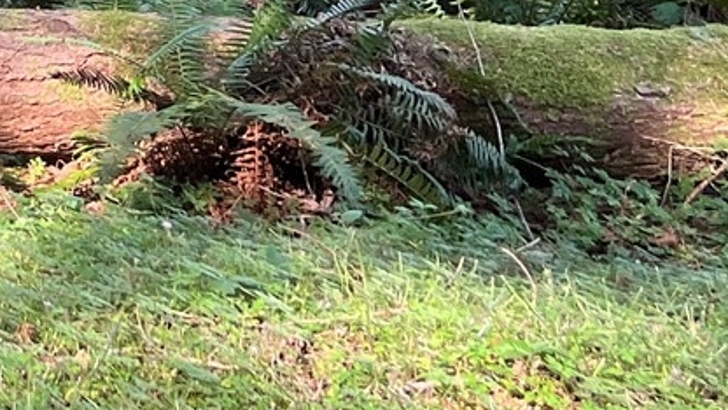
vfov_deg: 10.4
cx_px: -315
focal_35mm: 109
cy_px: -342
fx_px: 2104
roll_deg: +6.3
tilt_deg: -19.7
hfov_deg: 17.9
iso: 125
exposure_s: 1/104
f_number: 1.5
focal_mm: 5.7
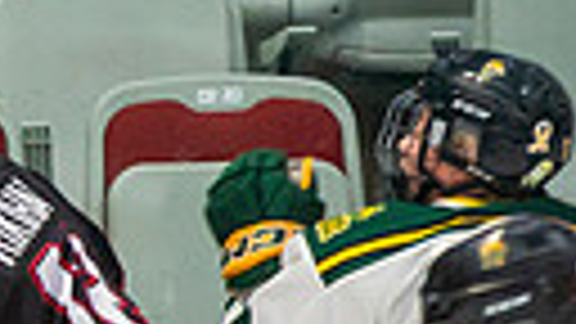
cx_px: -458
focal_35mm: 1391
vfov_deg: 0.9
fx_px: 21245
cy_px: 625
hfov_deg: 1.6
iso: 1000
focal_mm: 200
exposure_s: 1/640
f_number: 2.8
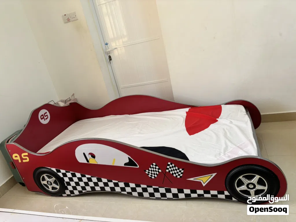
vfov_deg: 53.1
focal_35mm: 26
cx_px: 148
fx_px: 222
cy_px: 111
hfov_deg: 67.3
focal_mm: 5.96
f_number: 1.6
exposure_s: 1/60
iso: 160
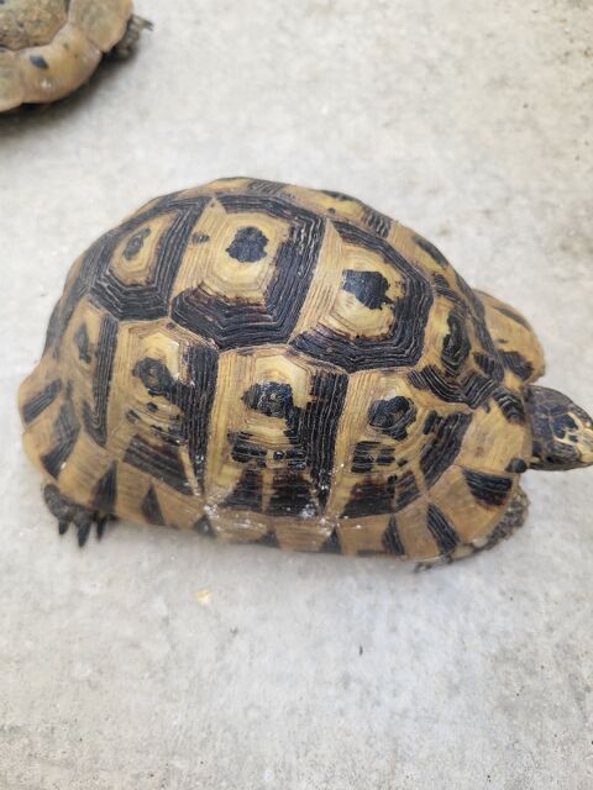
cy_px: 395
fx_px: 594
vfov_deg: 67.3
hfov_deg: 53.1
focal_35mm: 26
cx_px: 296
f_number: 1.8
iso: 50
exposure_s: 1/100
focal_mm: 5.4
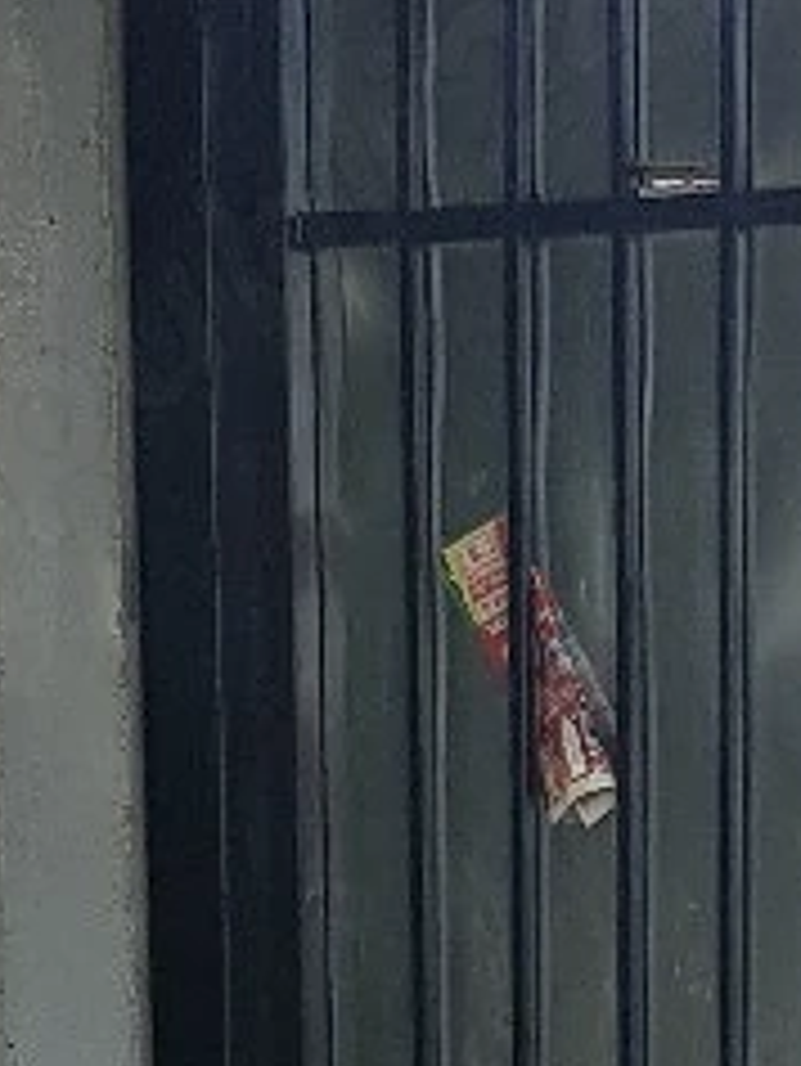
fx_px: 4500
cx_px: 742
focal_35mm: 146
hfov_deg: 10.1
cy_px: 1482
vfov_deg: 13.0
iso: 40
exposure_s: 1/588
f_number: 1.7
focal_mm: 4.2
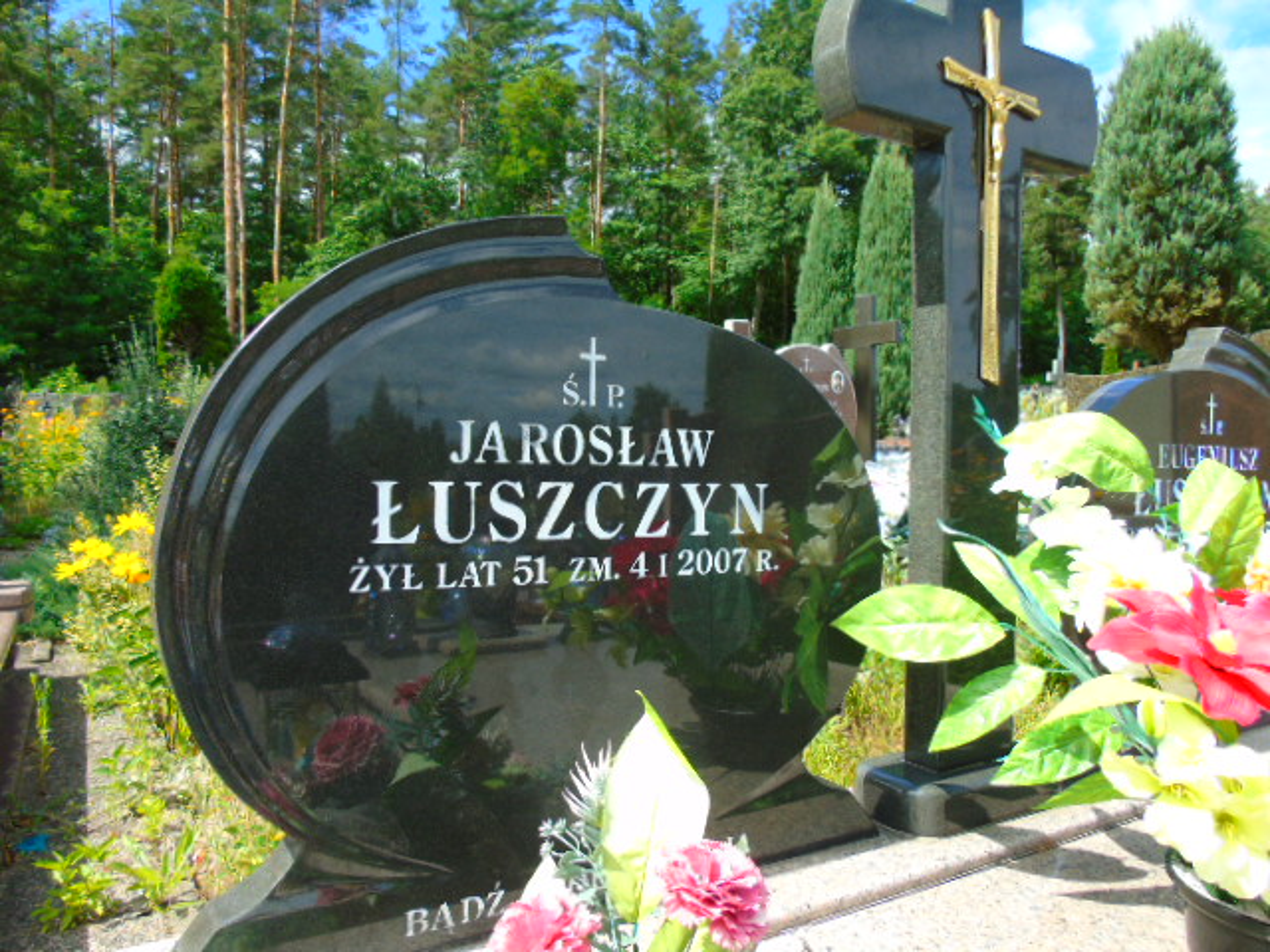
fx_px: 917
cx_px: 635
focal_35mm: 25
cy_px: 476
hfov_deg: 69.4
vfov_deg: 54.9
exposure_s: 1/400
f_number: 3.4
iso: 80
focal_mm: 4.4
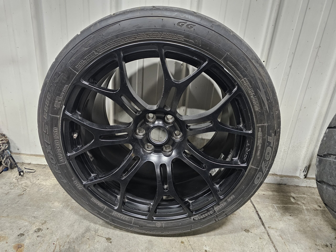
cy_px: 126
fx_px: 223
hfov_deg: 73.9
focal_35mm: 23
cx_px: 168
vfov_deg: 58.9
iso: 800
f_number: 1.7
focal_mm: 6.3
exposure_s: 1/50
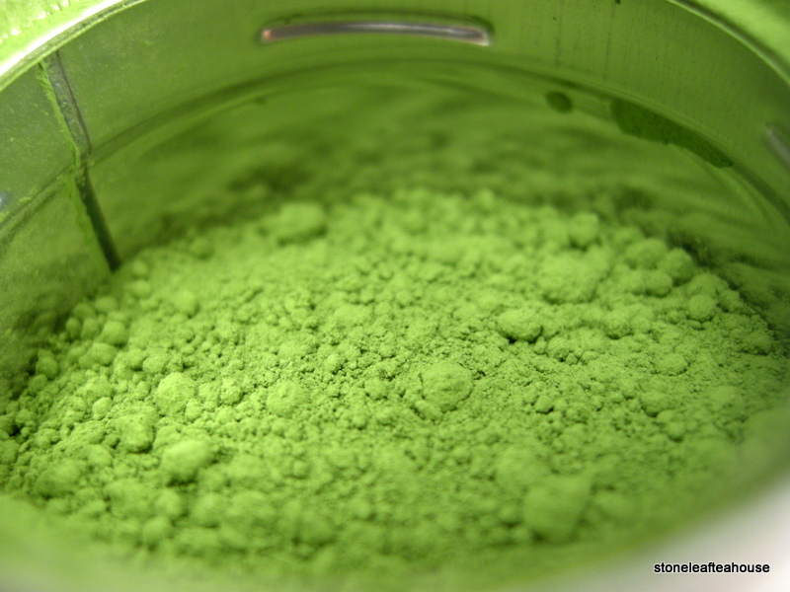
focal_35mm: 35
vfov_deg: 40.7
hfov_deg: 52.6
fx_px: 799
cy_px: 296
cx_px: 395
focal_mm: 7.5
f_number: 2.7
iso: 160
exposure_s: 1/60
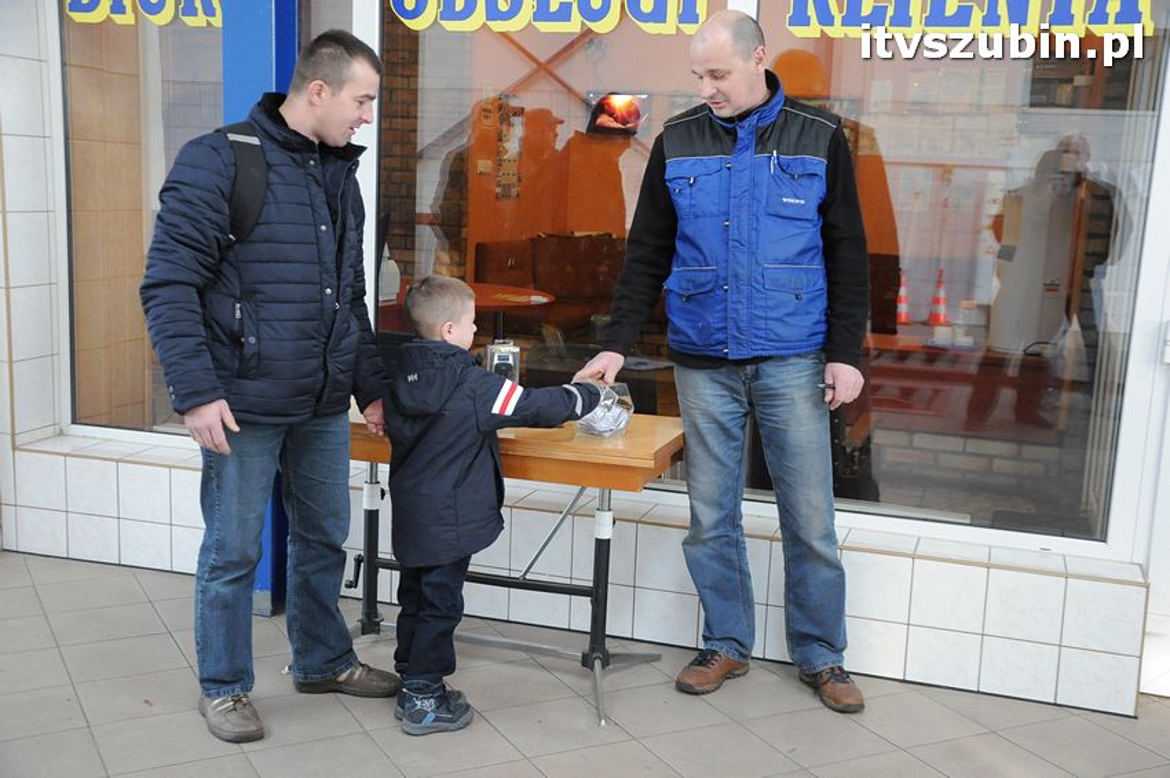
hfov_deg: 49.6
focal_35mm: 39
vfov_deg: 34.1
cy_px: 389
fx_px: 1266
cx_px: 585
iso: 2000
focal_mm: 26
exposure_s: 1/80
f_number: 4.5
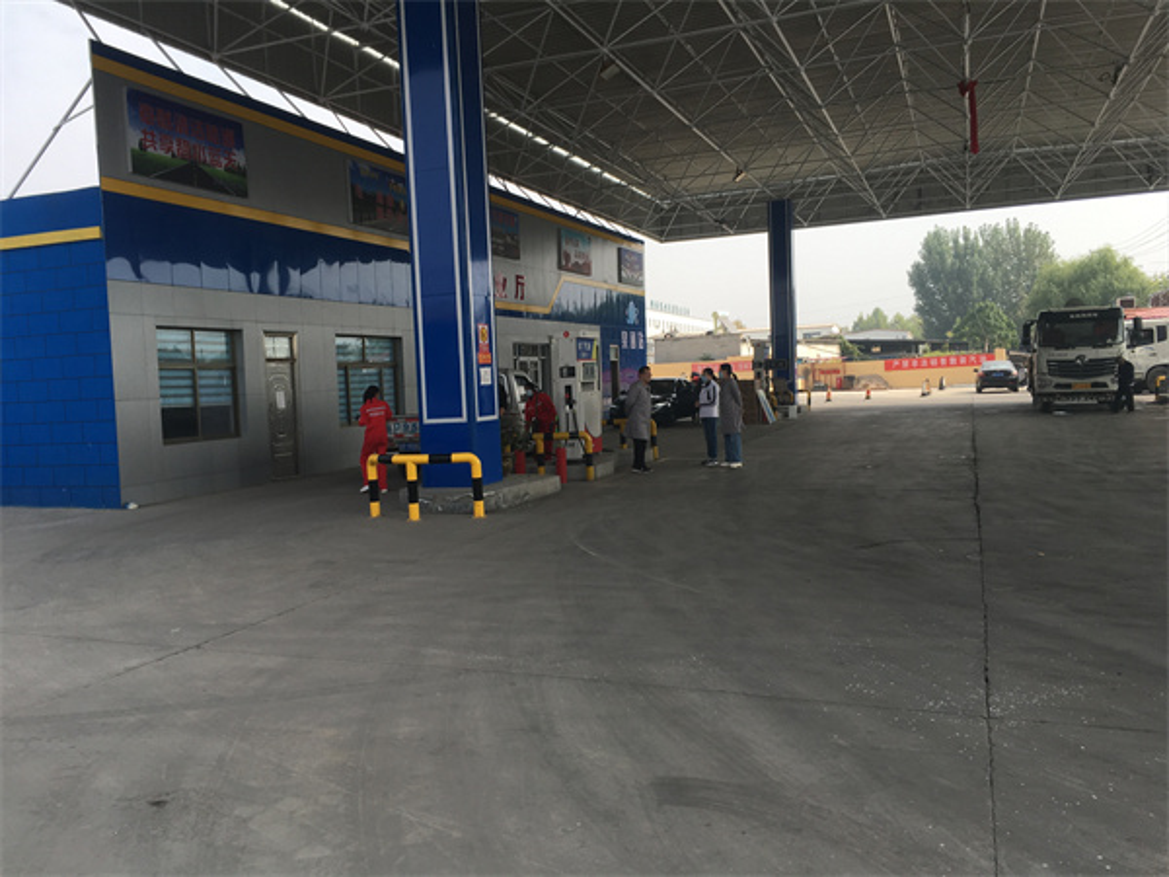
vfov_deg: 48.2
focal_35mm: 29
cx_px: 584
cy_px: 438
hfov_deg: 61.7
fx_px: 979
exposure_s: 1/999
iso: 25
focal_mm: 4.15
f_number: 2.2
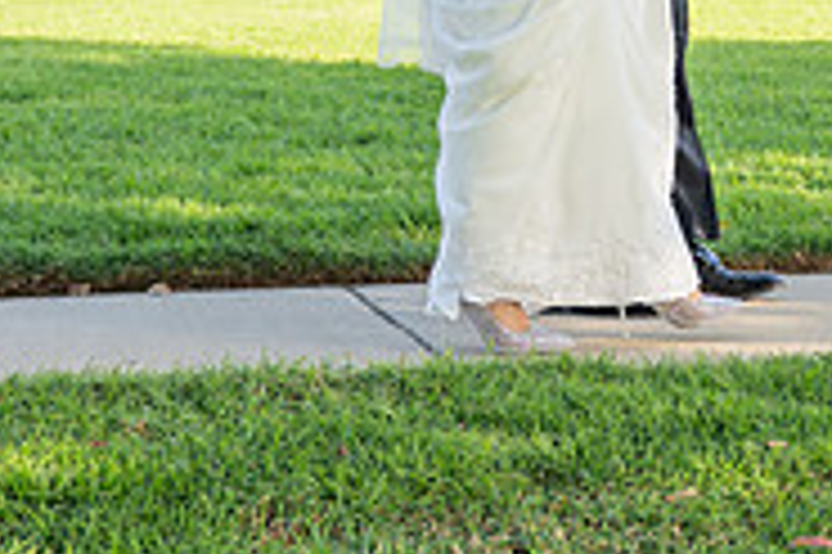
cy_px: -144
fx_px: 2355
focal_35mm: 102
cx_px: 770
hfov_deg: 19.6
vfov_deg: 13.0
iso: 200
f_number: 3.5
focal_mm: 24
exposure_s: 1/500
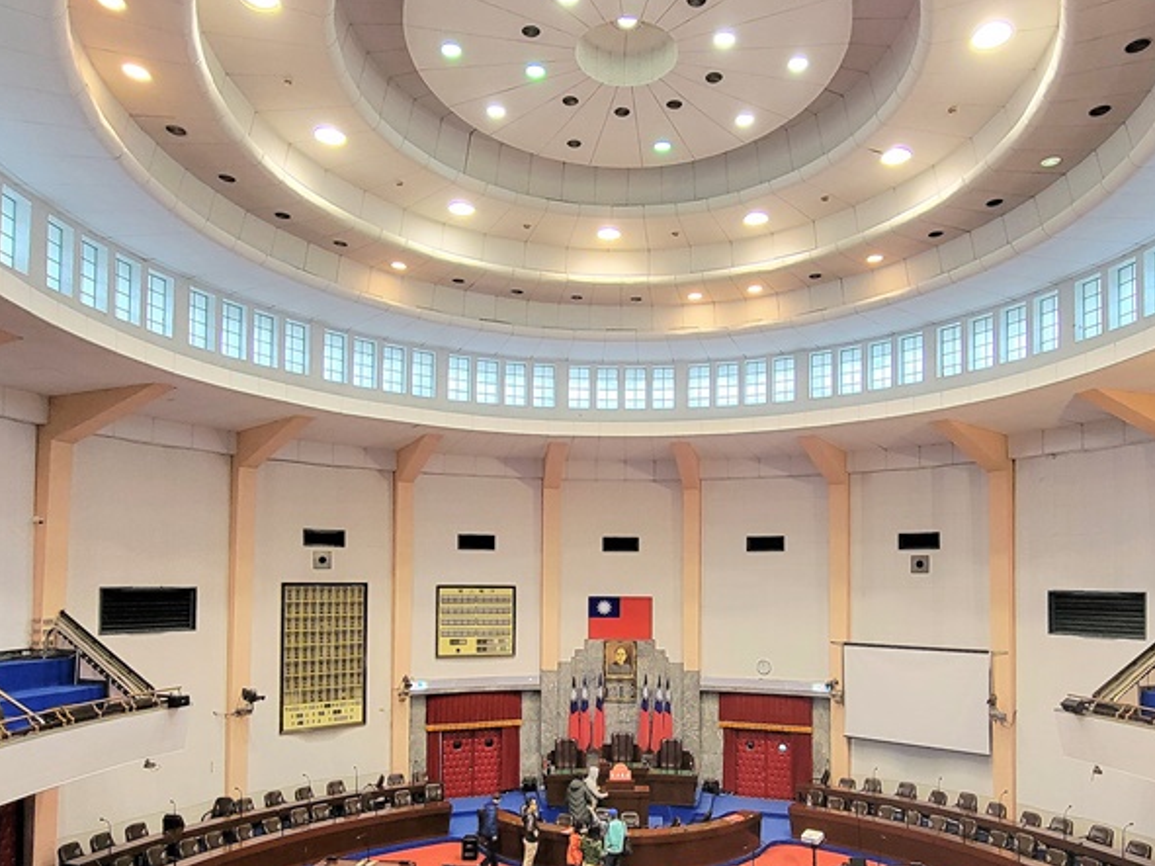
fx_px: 734
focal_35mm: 22
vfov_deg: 60.1
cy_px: 553
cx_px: 610
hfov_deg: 76.3
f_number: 2.2
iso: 400
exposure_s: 1/60
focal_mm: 2.2
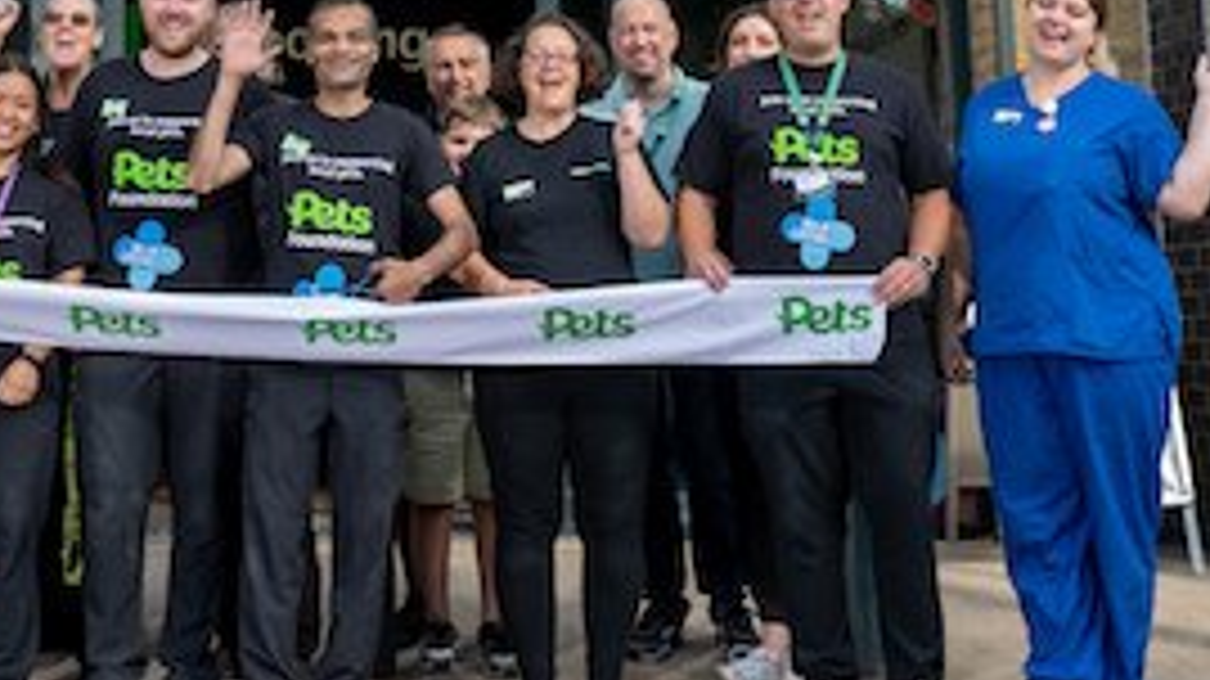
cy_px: -277
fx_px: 2694
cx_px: 369
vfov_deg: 13.7
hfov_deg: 25.1
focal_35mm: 84
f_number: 4.5
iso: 125
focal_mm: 27
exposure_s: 1/200
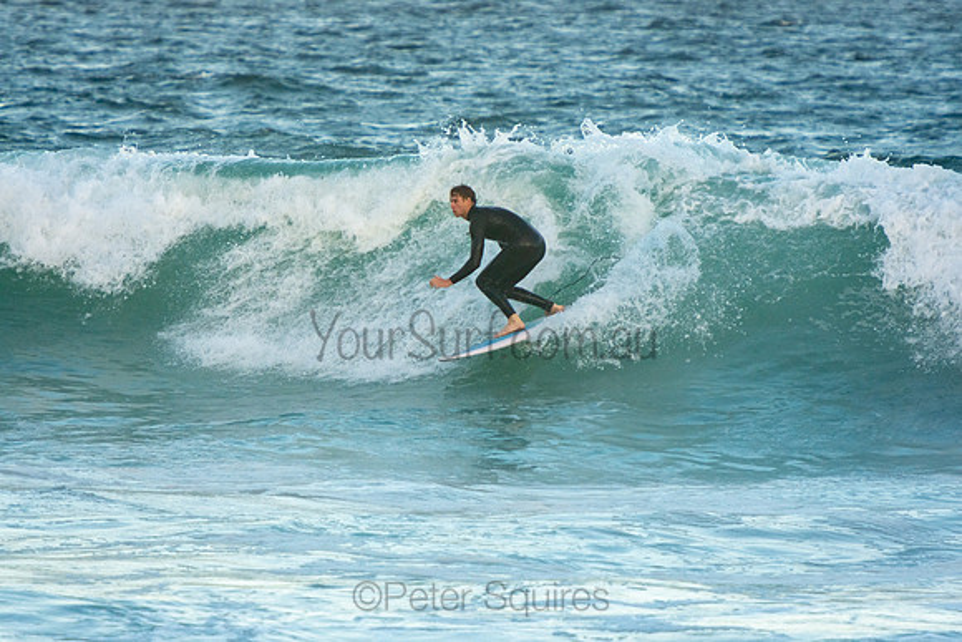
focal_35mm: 488
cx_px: 481
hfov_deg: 4.2
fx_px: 13052
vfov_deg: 2.8
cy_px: 321
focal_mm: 320
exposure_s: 1/800
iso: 640
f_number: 5.6
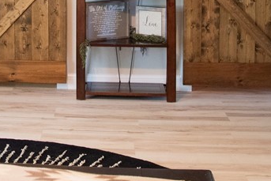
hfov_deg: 25.7
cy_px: -38
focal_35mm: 76
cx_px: 20
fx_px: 572
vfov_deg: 17.1
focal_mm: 24
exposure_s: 1/125
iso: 3200
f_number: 4
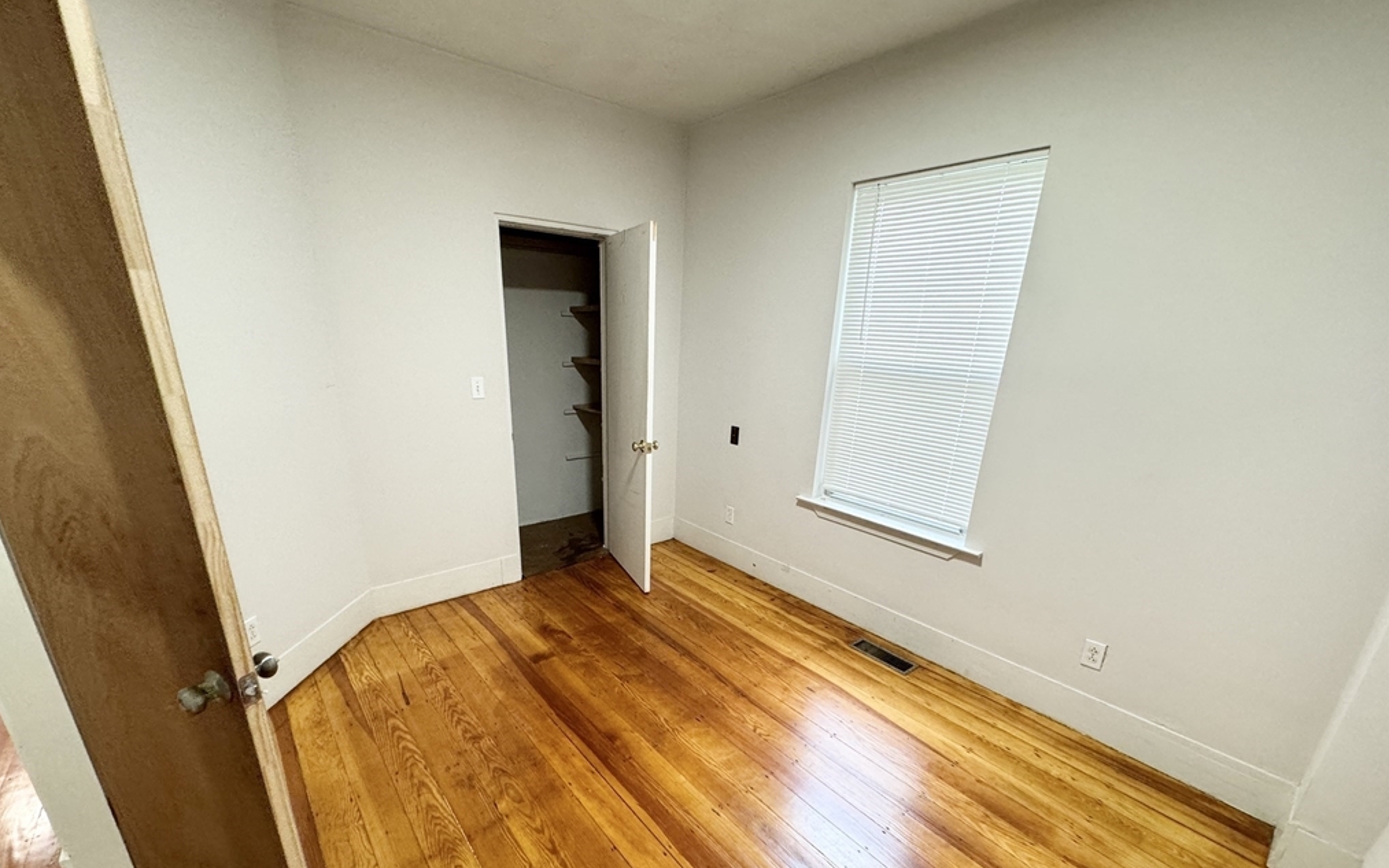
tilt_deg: -18.8
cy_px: 522
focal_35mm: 15
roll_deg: -2.1
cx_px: 690
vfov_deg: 73.9
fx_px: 568
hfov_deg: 101.5
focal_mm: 2.22
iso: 250
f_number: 2.2
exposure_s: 1/60
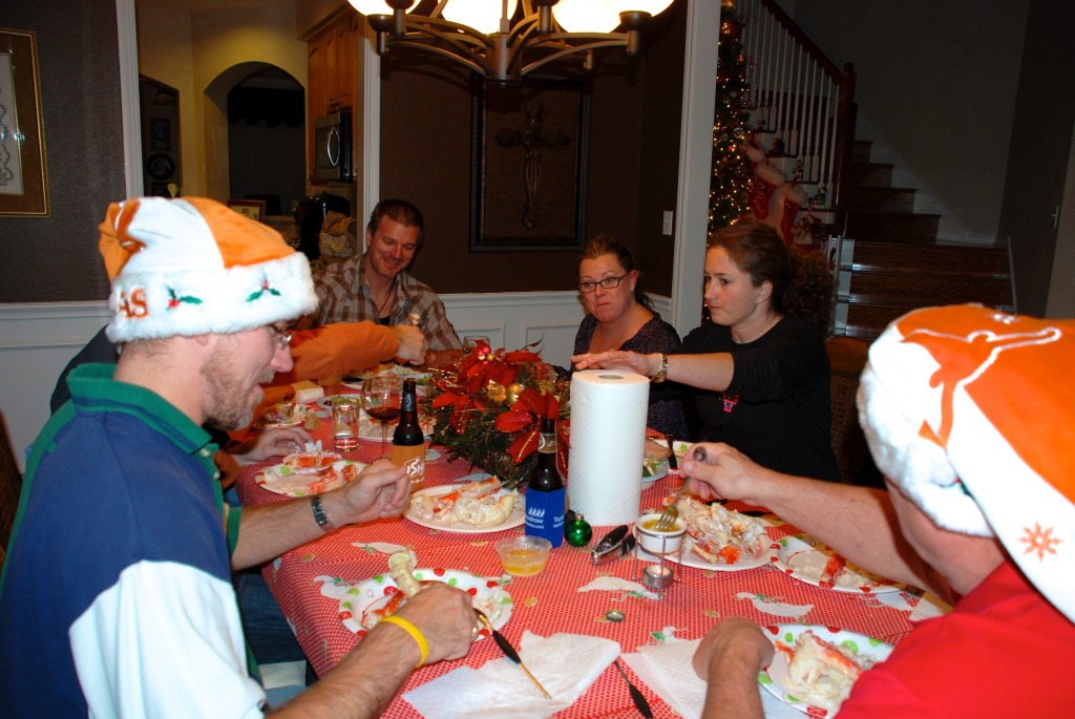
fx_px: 897
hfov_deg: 61.9
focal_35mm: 30
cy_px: 360
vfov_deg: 43.7
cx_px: 538
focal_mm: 20
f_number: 3.8
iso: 200
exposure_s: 1/60
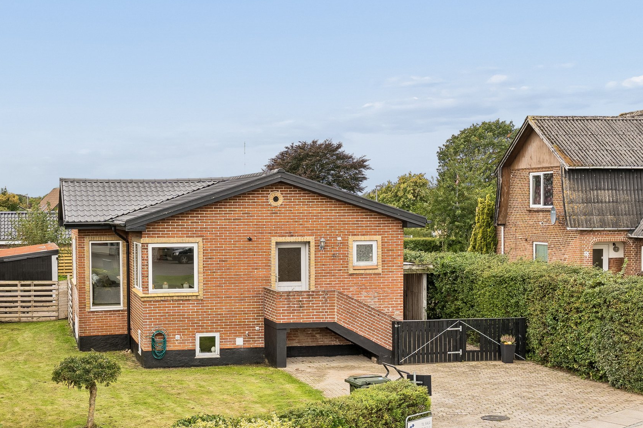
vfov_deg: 25.5
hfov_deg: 37.0
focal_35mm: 53
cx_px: 192
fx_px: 945
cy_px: 264
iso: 200
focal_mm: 29.5
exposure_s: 1/125
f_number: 8
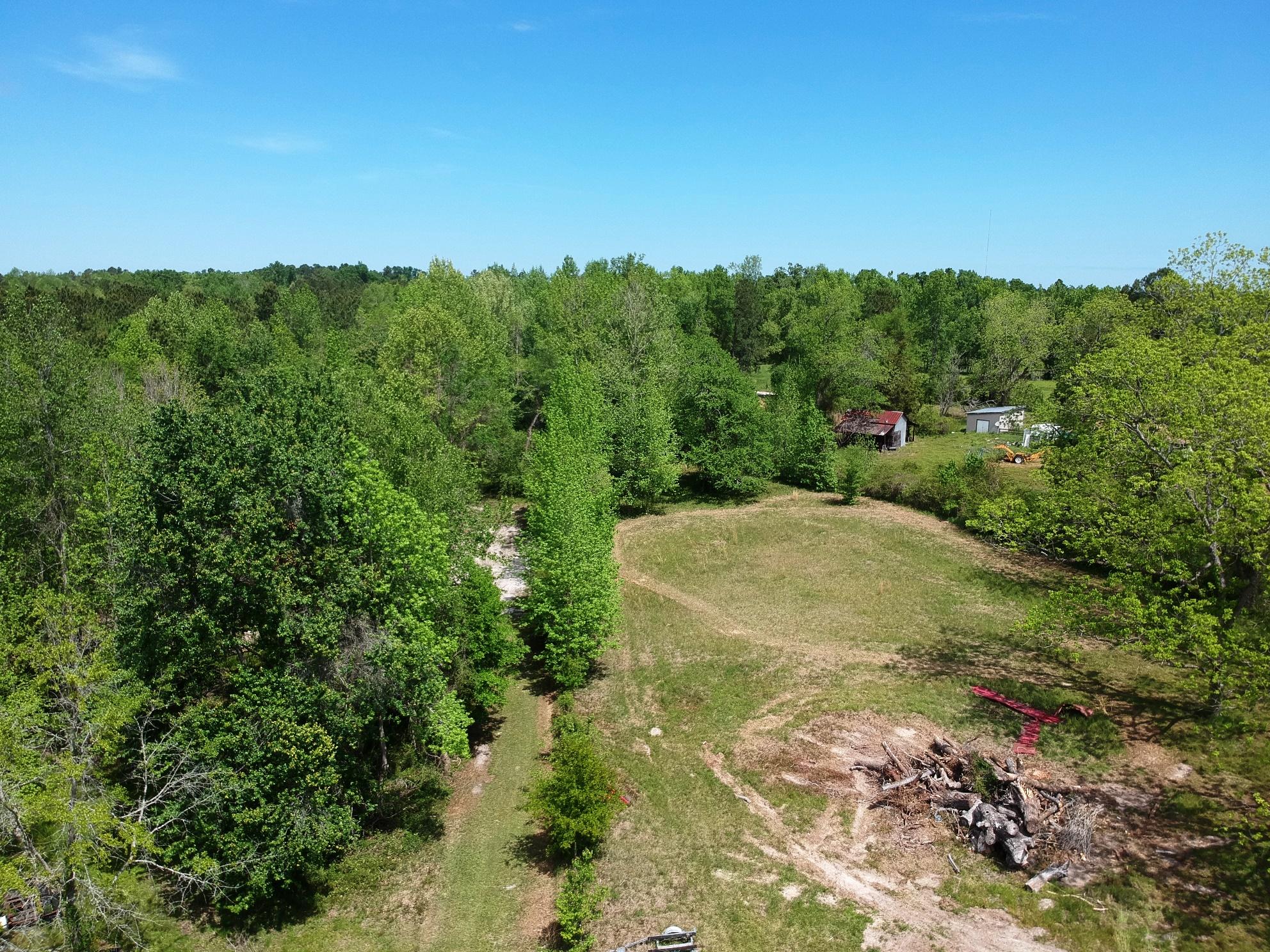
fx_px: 917
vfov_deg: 54.9
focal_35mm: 25
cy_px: 476
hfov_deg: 69.4
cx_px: 635
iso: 100
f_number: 2.6
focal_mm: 4.49
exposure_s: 1/1000
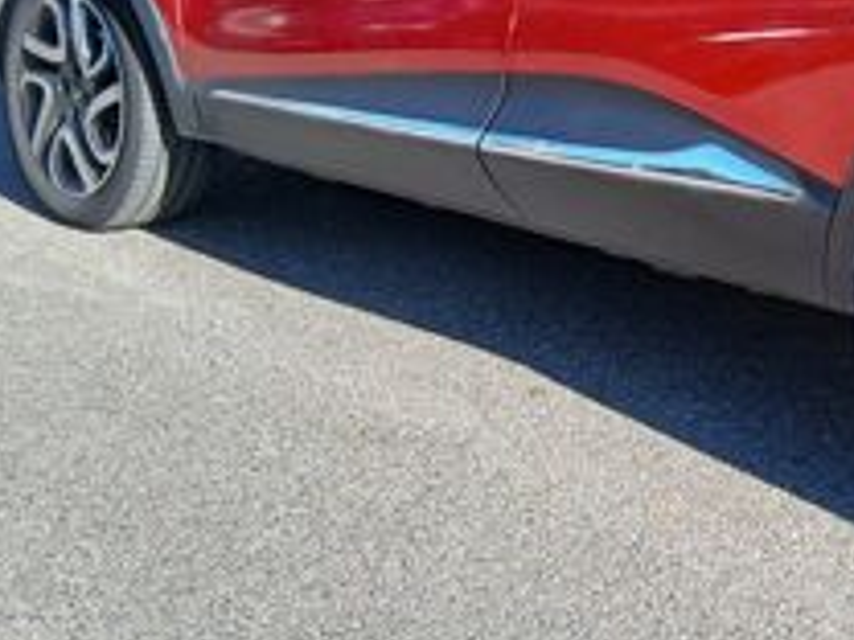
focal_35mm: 60
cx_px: 895
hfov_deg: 29.6
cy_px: 41
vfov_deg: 23.6
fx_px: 1480
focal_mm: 3.98
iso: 20
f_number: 1.8
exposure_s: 1/148
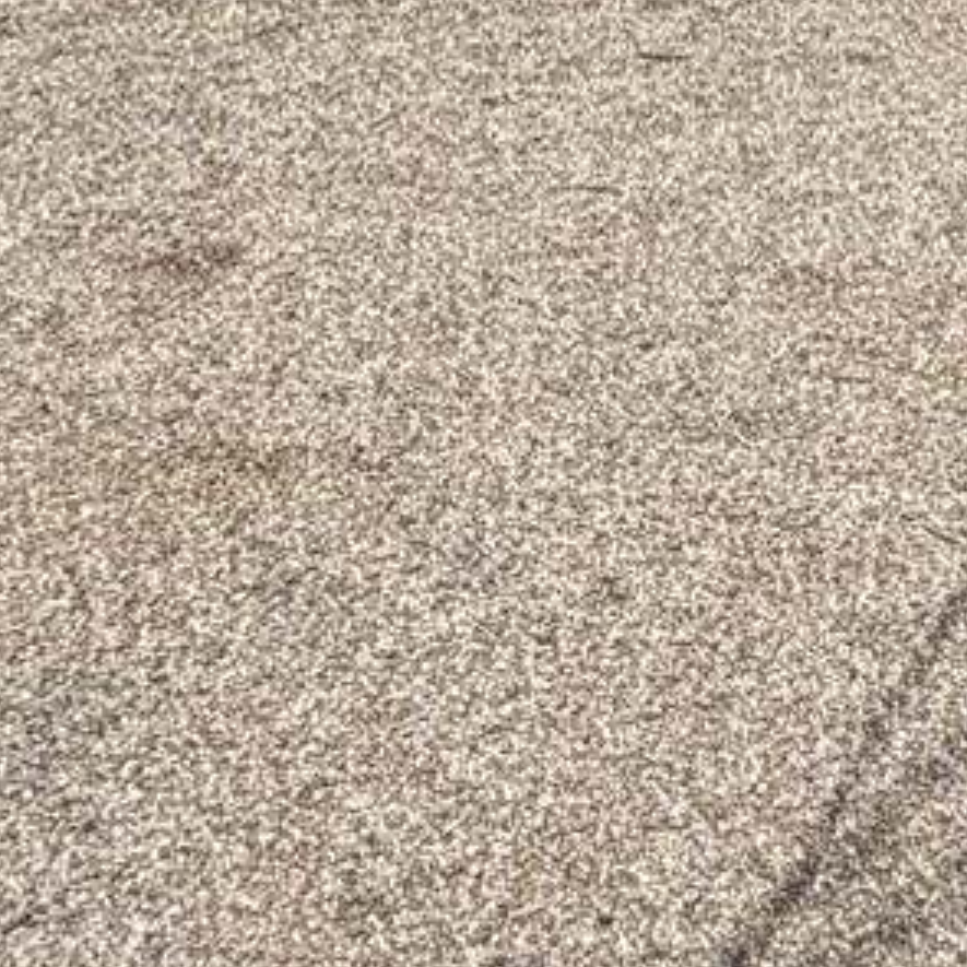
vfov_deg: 17.7
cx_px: 711
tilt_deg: -8.0
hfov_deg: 20.0
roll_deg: +2.0
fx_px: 2718
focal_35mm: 86
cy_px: -567
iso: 20
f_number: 2.2
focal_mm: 2.22
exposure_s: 1/1339
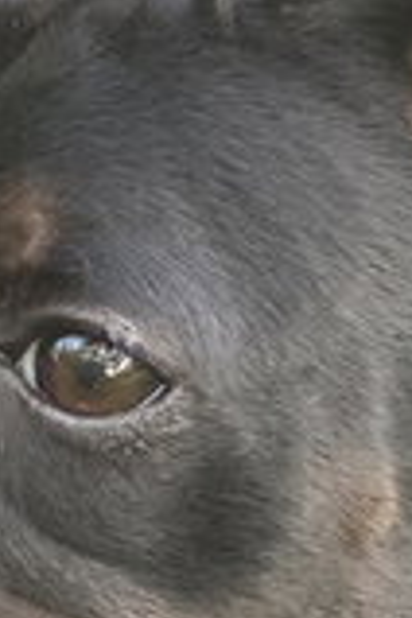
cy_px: 484
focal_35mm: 227
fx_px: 3897
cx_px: 4
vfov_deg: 9.1
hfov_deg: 6.0
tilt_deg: -24.8
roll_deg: +2.0
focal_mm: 6
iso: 64
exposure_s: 1/122
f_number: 2
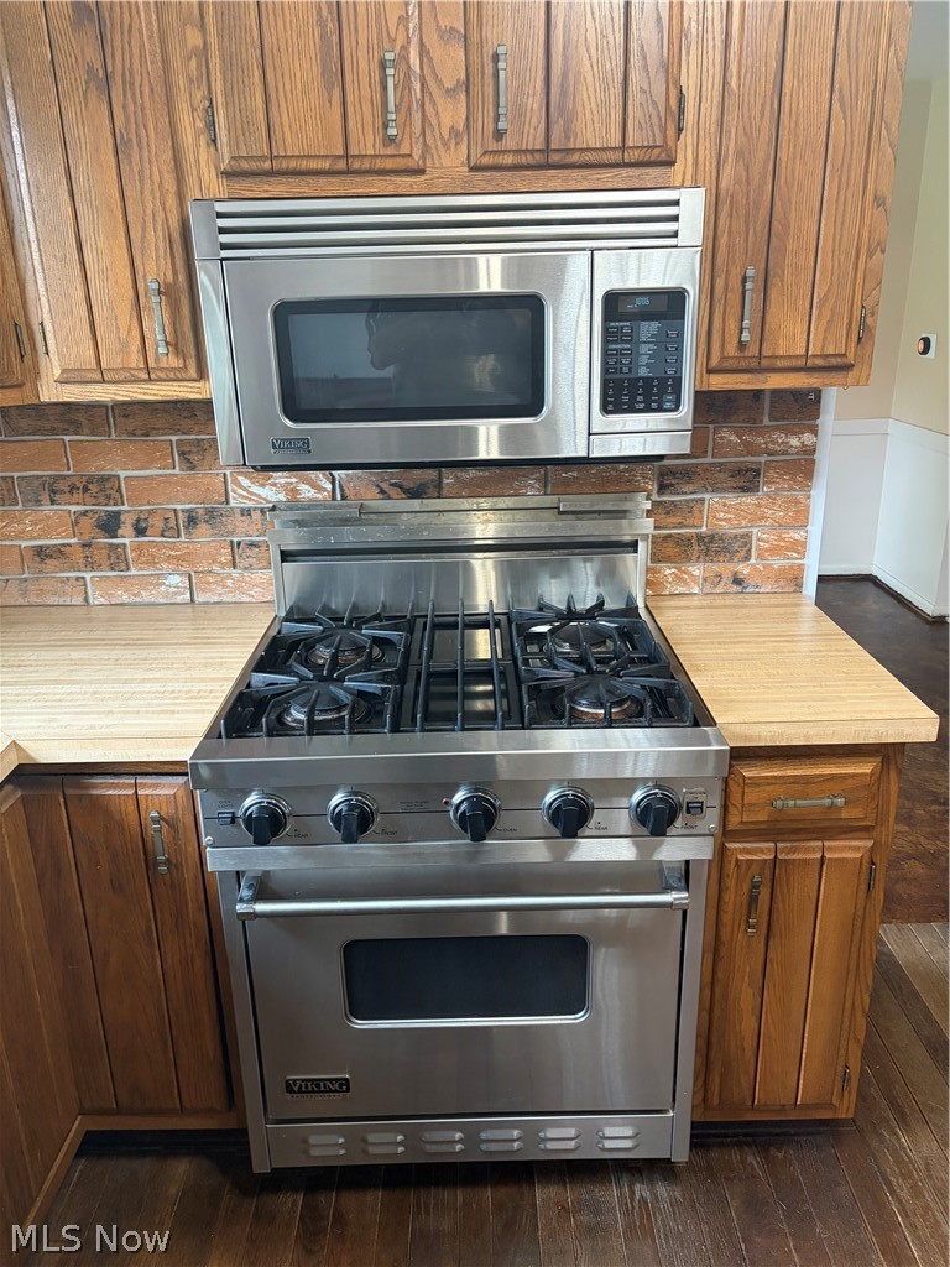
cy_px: 634
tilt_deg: -20.1
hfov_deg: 53.1
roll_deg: +1.8
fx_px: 951
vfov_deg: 67.3
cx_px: 475
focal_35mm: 26
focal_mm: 5.96
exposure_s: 1/60
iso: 400
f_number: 1.6
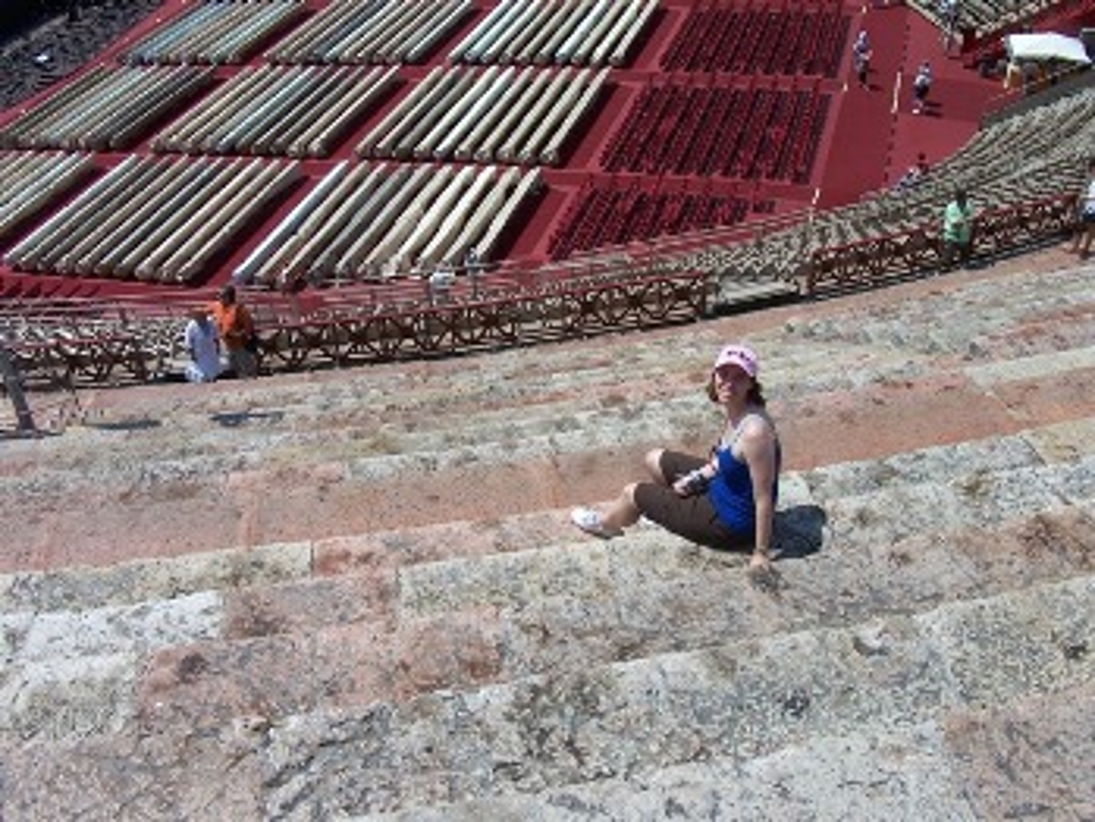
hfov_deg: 52.6
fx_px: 1108
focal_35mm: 35
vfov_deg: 40.7
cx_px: 548
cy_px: 411
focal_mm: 6
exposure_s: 1/500
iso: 80
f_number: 5.6
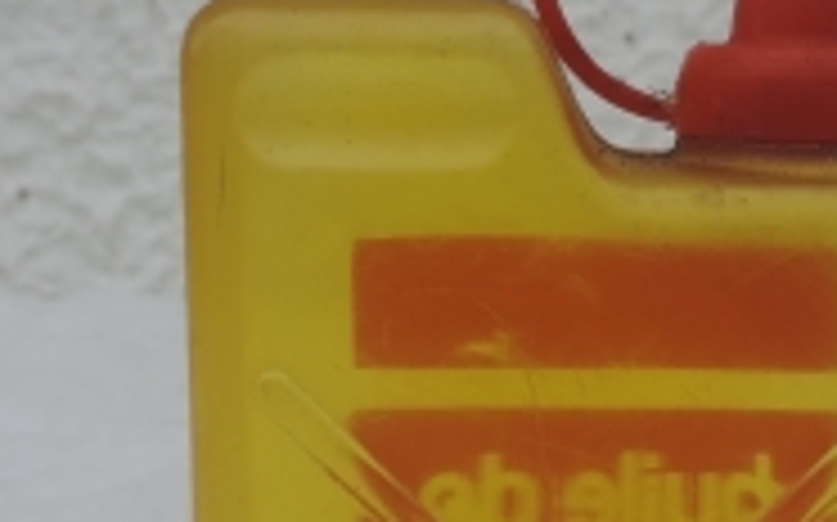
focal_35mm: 82
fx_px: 1869
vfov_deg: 15.8
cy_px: 364
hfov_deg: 24.8
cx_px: 666
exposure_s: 1/400
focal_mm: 4.3
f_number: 3
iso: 80
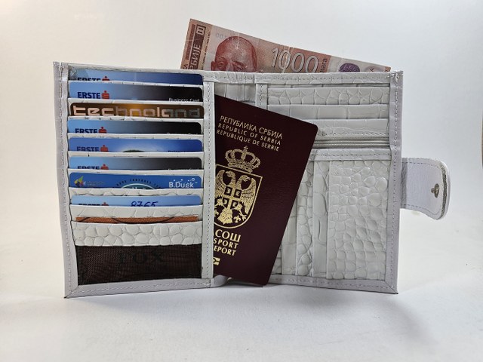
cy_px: 181
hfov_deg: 73.9
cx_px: 242
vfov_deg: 58.9
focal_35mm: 23
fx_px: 321
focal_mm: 6.3
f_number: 1.7
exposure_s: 1/100
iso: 12
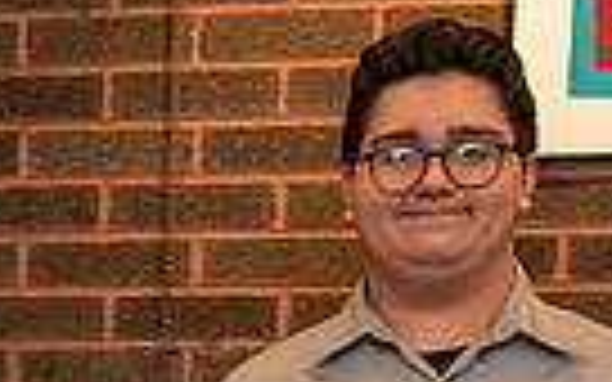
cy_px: 618
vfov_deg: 10.0
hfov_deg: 14.8
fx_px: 2102
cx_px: -423
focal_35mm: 126
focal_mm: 29
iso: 1600
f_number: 5.6
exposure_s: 1/125
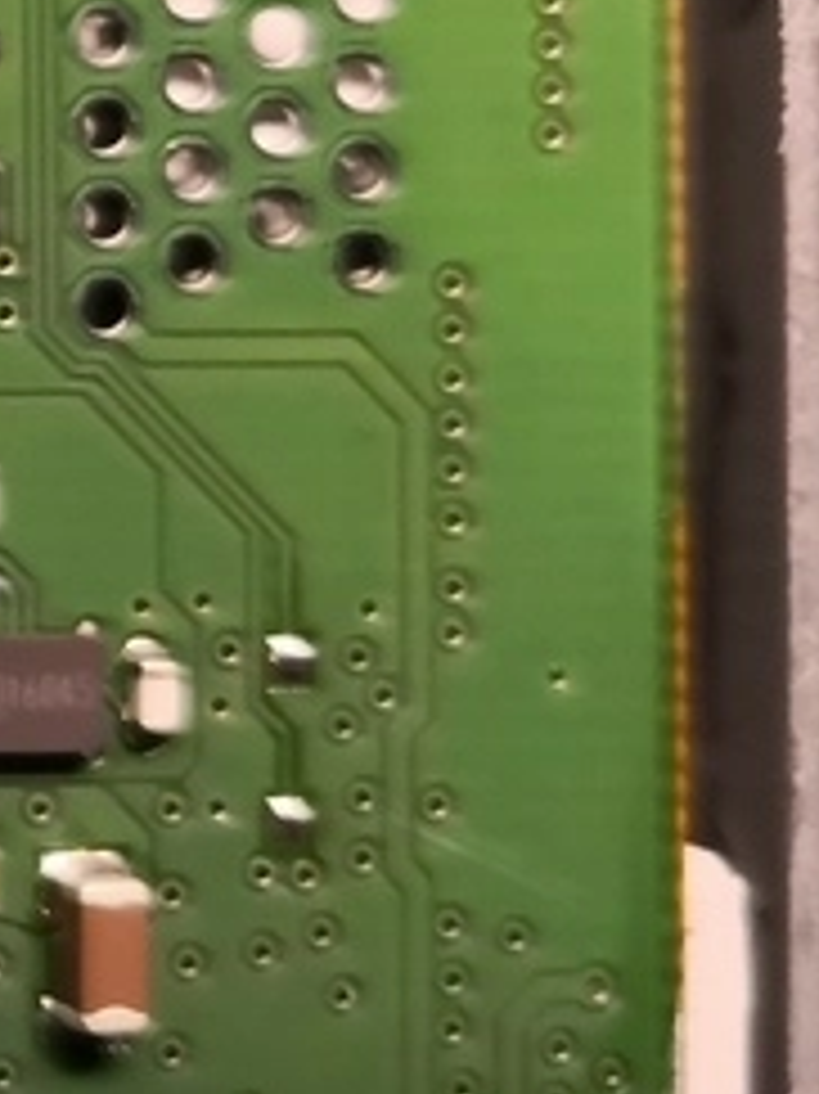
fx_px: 3505
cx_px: -1350
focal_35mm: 111
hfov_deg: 10.7
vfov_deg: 17.5
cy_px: 176
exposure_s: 1/90
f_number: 1.6
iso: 400
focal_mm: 3.95
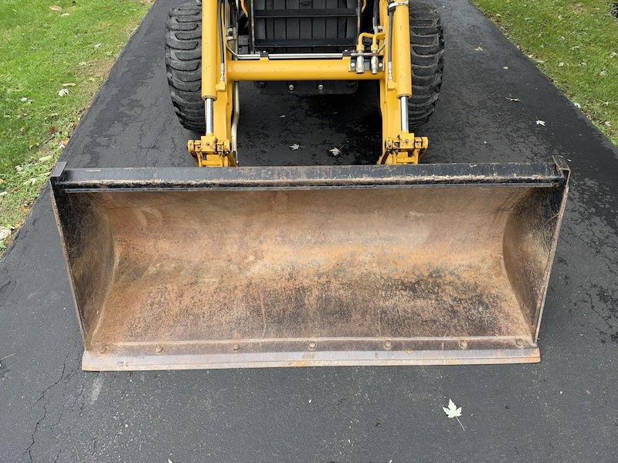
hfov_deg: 71.6
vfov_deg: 56.8
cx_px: 309
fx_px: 428
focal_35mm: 24
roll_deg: -0.8
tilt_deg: -43.2
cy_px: 232
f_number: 1.8
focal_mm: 6.93
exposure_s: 1/442
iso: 80
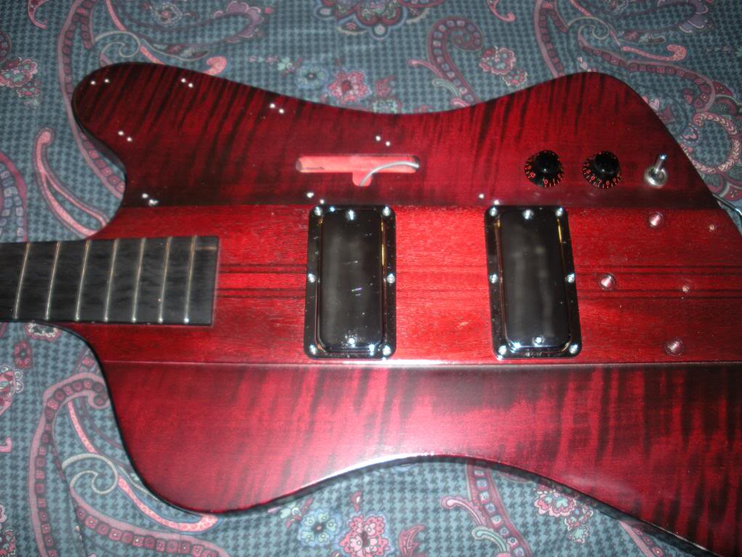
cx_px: 371
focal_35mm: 36
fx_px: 772
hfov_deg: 51.4
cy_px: 278
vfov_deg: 39.7
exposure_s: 1/60
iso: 80
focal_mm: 6.3
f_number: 3.5
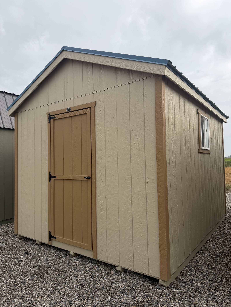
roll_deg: +3.3
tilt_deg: +4.0
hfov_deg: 56.8
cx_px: 116
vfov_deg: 71.6
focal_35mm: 24
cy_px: 154
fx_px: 214
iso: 80
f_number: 1.78
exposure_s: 1/3953
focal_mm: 6.76
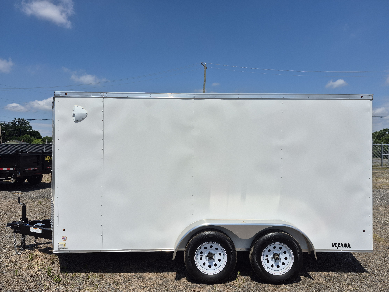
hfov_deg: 73.9
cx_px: 194
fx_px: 258
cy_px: 146
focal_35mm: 23
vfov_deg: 58.9
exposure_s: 1/3992
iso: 25
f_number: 1.8
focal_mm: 5.4
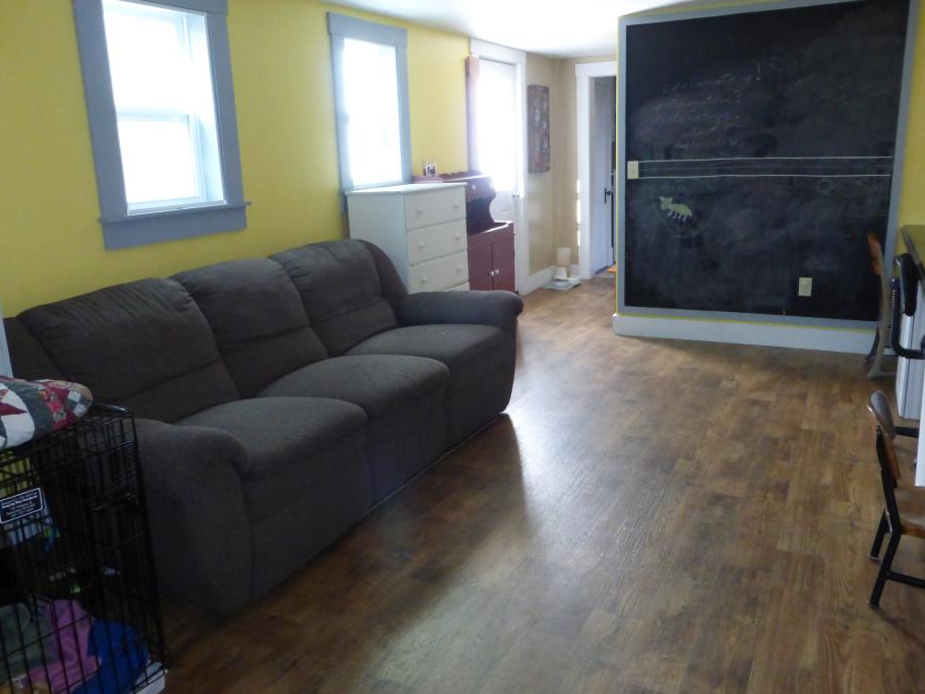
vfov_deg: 51.3
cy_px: 325
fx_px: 722
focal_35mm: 27
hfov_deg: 65.3
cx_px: 461
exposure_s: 1/60
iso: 640
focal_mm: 4.3
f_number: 3.3
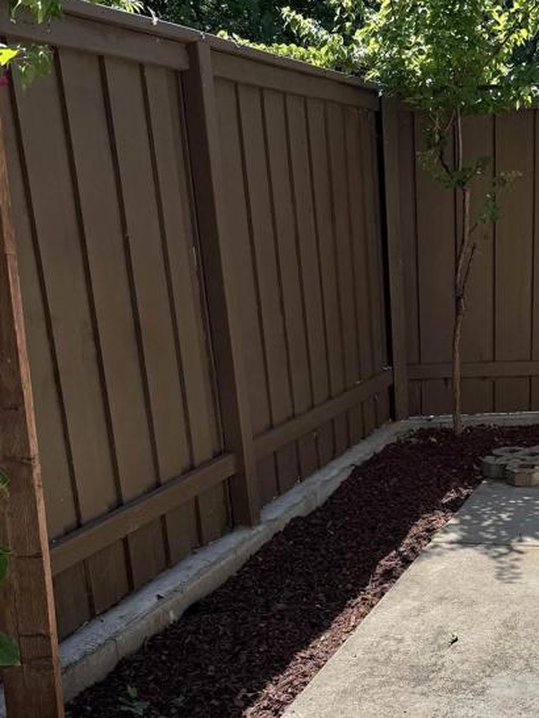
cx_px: 452
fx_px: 934
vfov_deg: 41.1
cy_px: 518
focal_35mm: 45
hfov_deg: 31.2
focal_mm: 6.76
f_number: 1.78
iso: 80
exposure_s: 1/4975
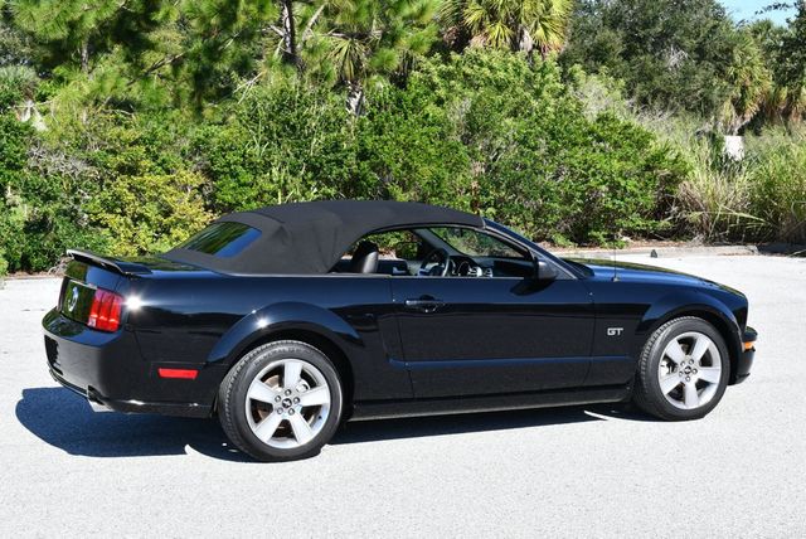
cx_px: 403
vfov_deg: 22.7
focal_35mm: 60
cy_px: 270
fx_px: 1345
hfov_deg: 33.4
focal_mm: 30
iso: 180
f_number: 8
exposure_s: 1/250
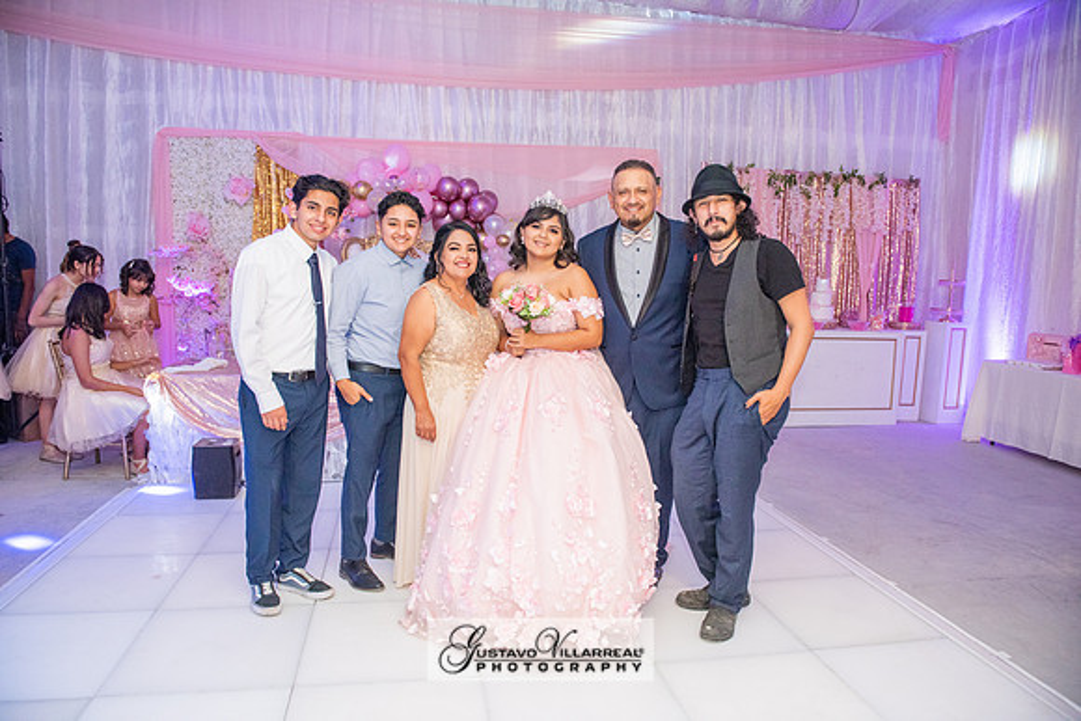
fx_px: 721
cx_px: 540
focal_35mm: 24
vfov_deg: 53.2
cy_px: 360
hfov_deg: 73.7
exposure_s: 1/160
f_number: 3.5
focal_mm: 24
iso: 1250
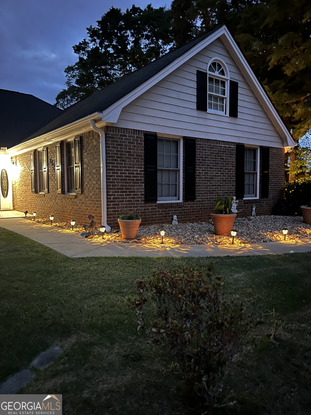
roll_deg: +0.7
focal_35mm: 26
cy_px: 208
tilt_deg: -4.2
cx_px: 156
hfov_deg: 53.1
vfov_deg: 67.3
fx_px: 311
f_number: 1.6
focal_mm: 5.1
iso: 800
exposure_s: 1/5
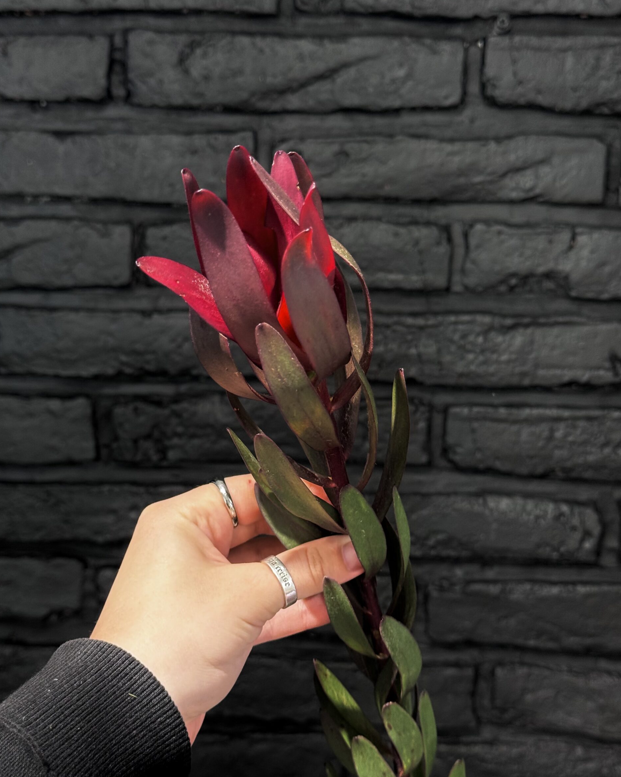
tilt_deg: -6.5
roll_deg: -1.4
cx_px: 308
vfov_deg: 36.7
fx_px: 1172
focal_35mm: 51
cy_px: 390
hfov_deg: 29.7
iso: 250
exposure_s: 1/33
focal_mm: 6.76
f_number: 1.78
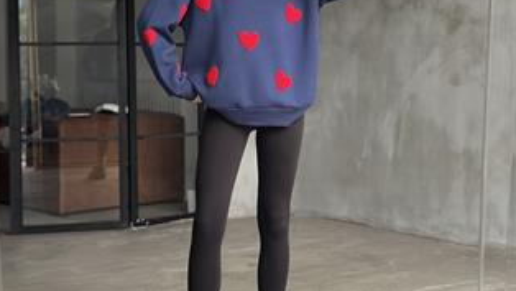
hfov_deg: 29.7
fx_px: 972
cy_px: 95
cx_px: 255
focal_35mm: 71
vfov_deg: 17.0
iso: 400
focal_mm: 6.86
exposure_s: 1/58
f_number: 1.78
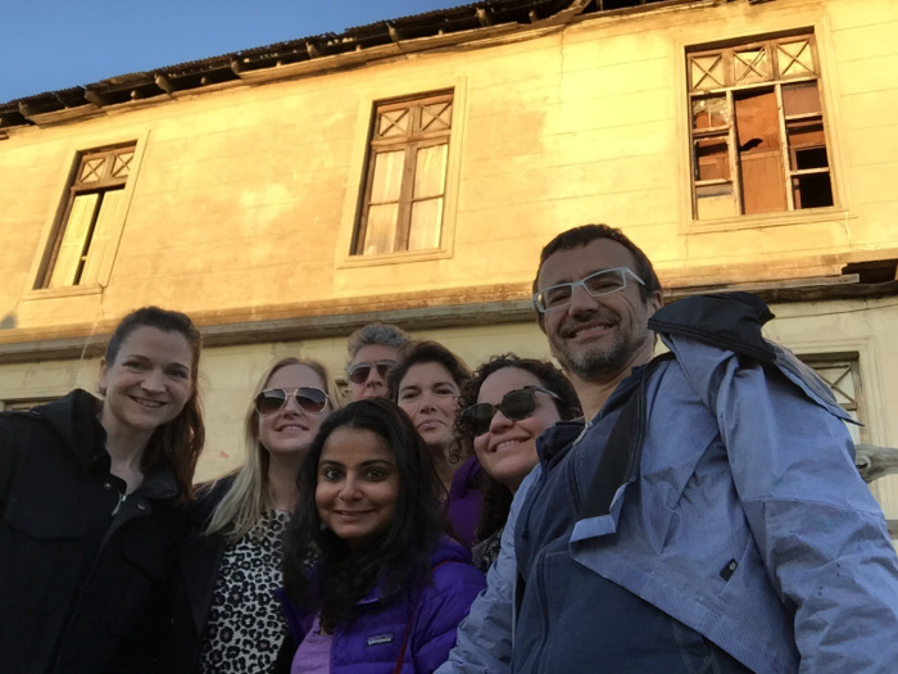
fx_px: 804
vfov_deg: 45.4
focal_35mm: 31
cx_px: 449
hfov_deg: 58.4
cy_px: 337
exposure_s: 1/100
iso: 32
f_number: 2.2
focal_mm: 2.65
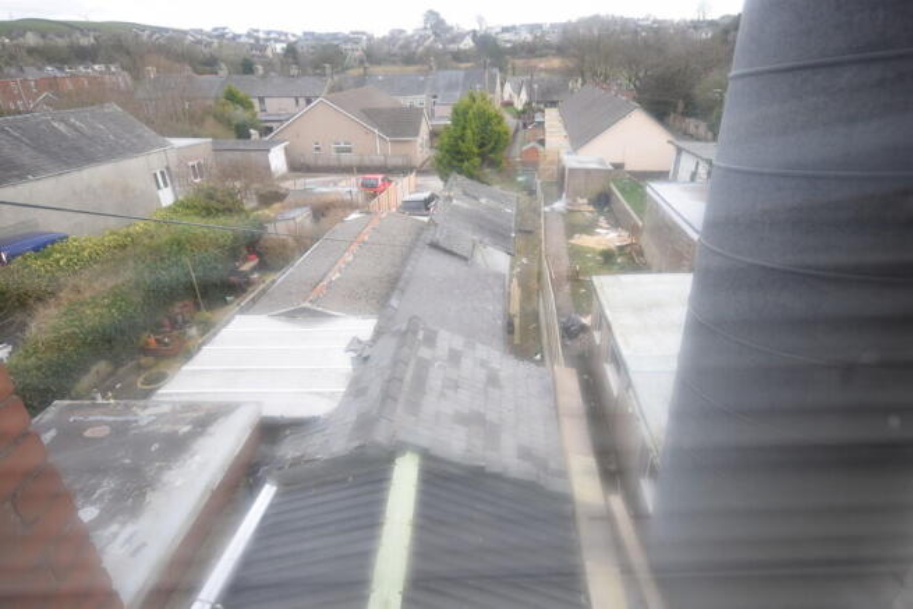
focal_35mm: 20
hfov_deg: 85.4
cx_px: 456
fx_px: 495
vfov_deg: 63.2
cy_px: 304
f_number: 6.3
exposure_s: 1/160
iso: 400
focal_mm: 13
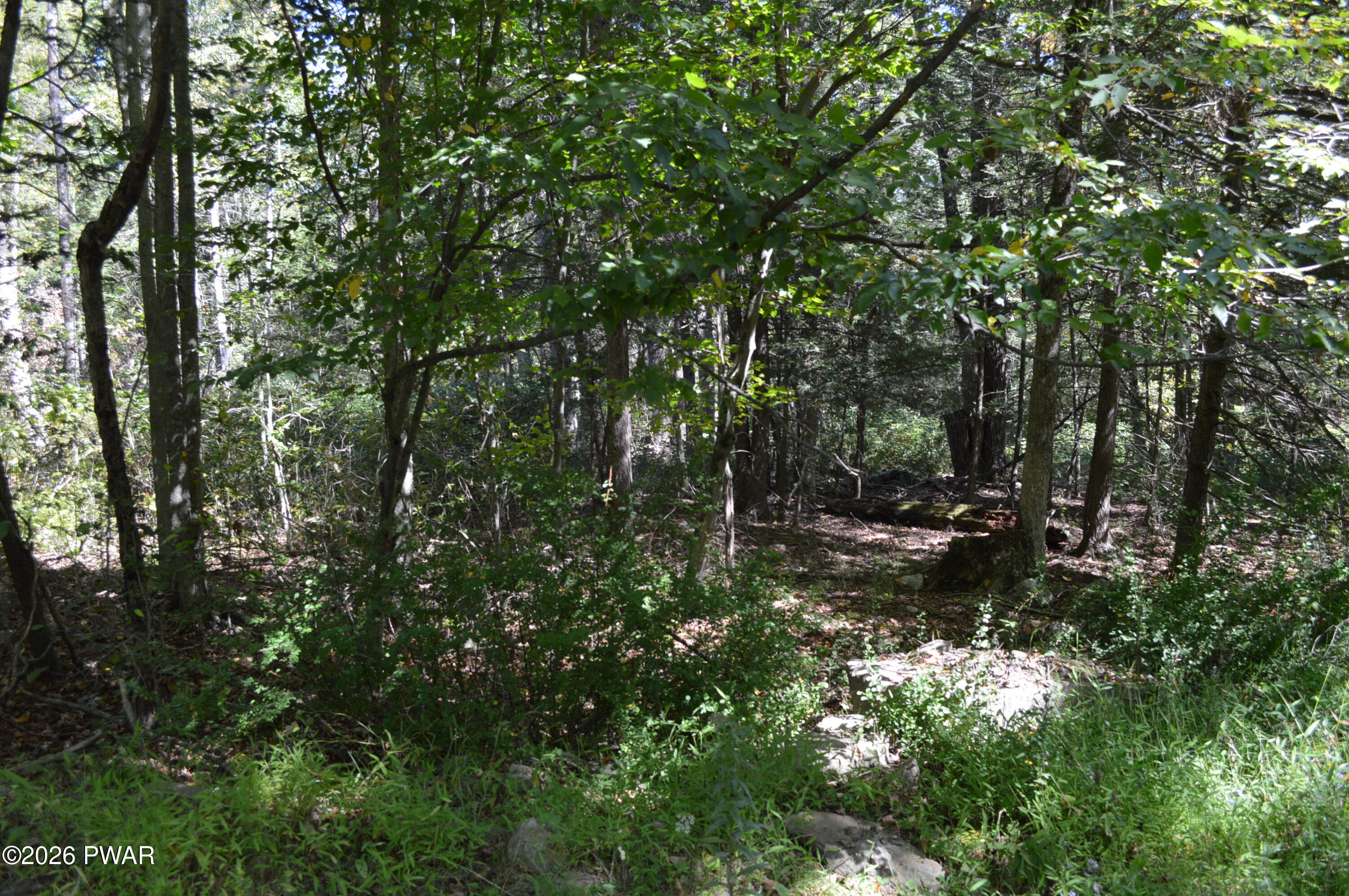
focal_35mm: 30
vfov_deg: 43.5
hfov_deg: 62.0
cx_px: 674
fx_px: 1123
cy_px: 448
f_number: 5.6
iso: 400
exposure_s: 1/125
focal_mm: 20
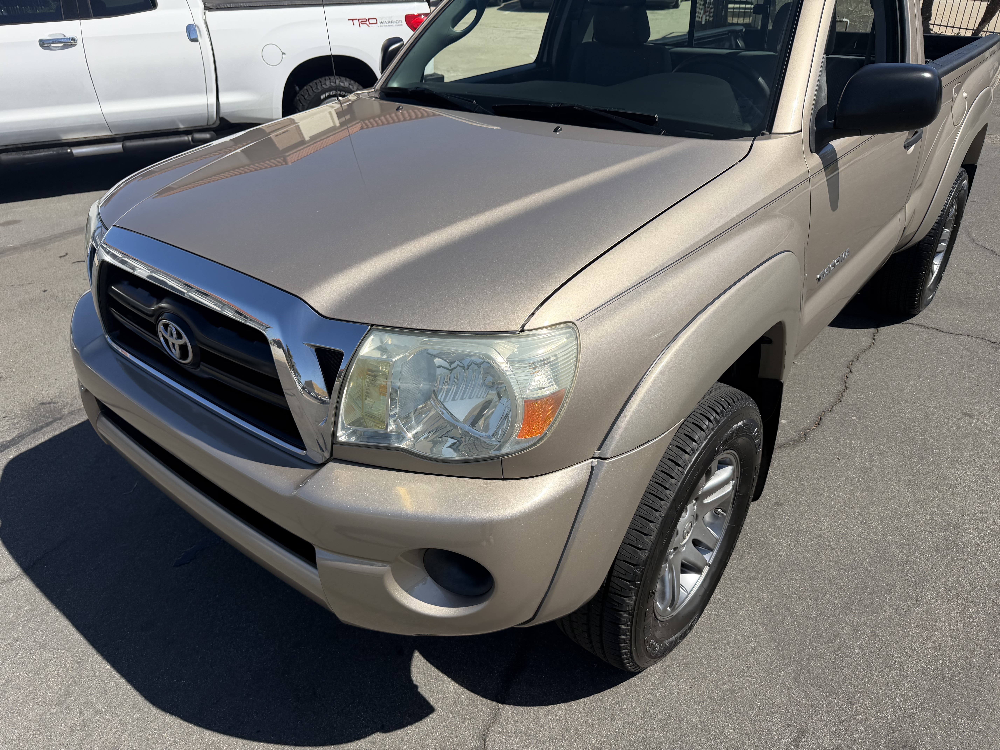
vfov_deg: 56.8
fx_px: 693
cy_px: 375
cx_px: 500
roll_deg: +0.4
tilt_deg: -29.1
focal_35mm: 24
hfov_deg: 71.6
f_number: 1.78
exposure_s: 1/4975
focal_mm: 6.76
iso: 80
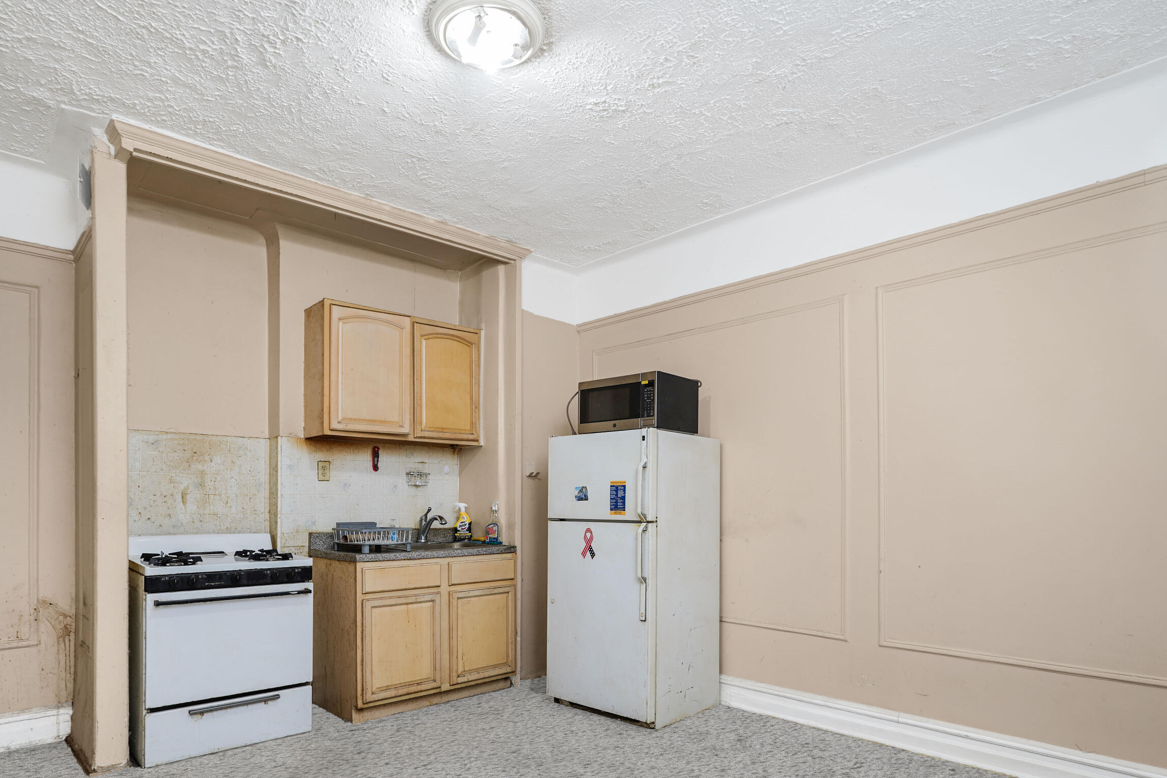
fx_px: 681
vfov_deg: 58.6
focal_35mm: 21
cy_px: 492
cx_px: 544
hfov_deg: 81.1
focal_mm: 16
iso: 50
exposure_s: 1/8
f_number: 4
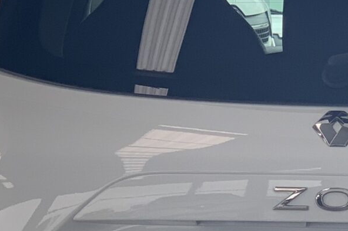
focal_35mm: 234
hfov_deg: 8.8
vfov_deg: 5.8
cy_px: 256
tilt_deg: -7.9
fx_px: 2261
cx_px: 299
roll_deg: -1.3
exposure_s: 1/122
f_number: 2.4
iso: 40
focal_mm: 6
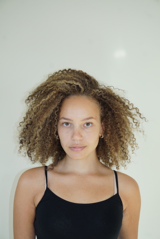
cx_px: 80
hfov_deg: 28.1
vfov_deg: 41.1
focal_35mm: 48
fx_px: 320
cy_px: 120
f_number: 5.6
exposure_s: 1/60
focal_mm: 32
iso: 160
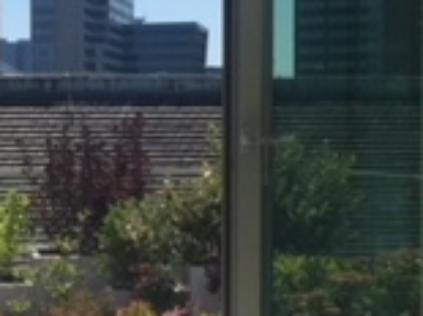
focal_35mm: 120
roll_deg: -0.5
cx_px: 3
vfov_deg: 12.3
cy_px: 210
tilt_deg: -3.3
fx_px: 1465
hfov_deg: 16.1
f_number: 2.2
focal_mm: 4.15
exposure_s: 1/3049
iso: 32
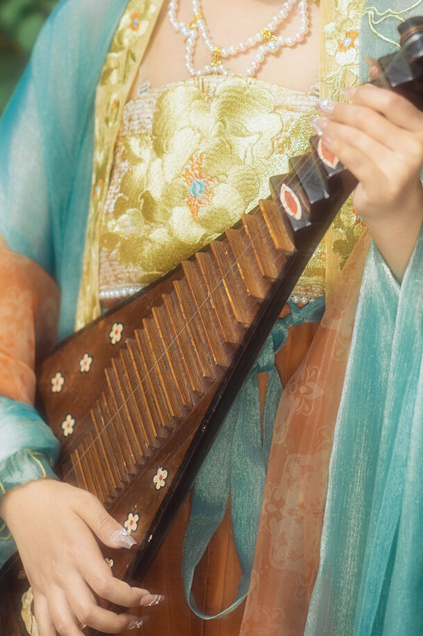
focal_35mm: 168
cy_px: 51
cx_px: 245
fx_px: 2962
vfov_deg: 12.1
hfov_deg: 8.2
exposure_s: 1/640
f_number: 1.8
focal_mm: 85
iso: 100
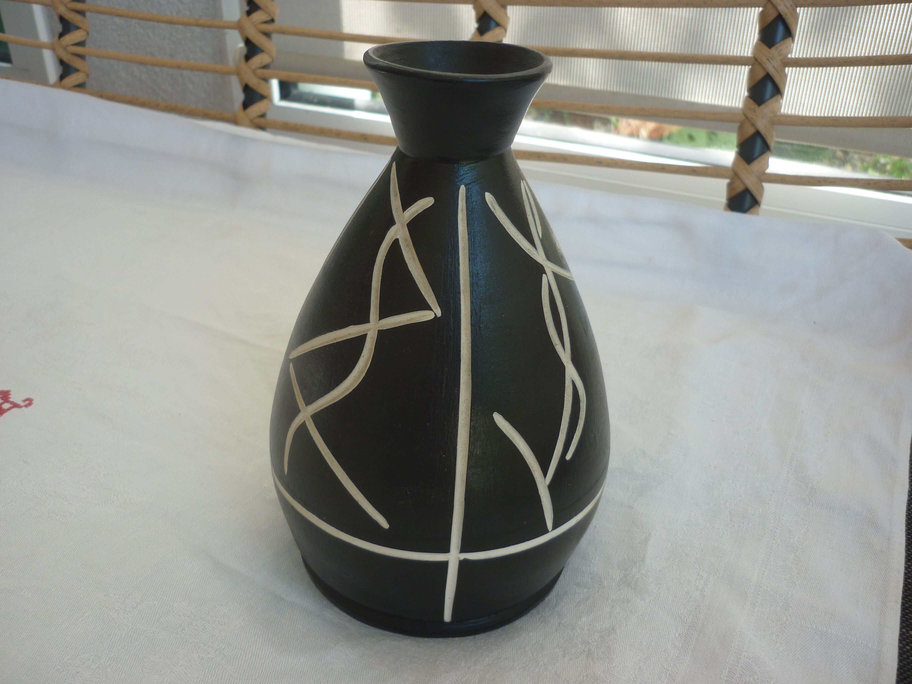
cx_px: 456
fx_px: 869
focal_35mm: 33
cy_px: 342
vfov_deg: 42.9
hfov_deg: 55.4
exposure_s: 1/60
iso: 80
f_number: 2.8
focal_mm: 5.5
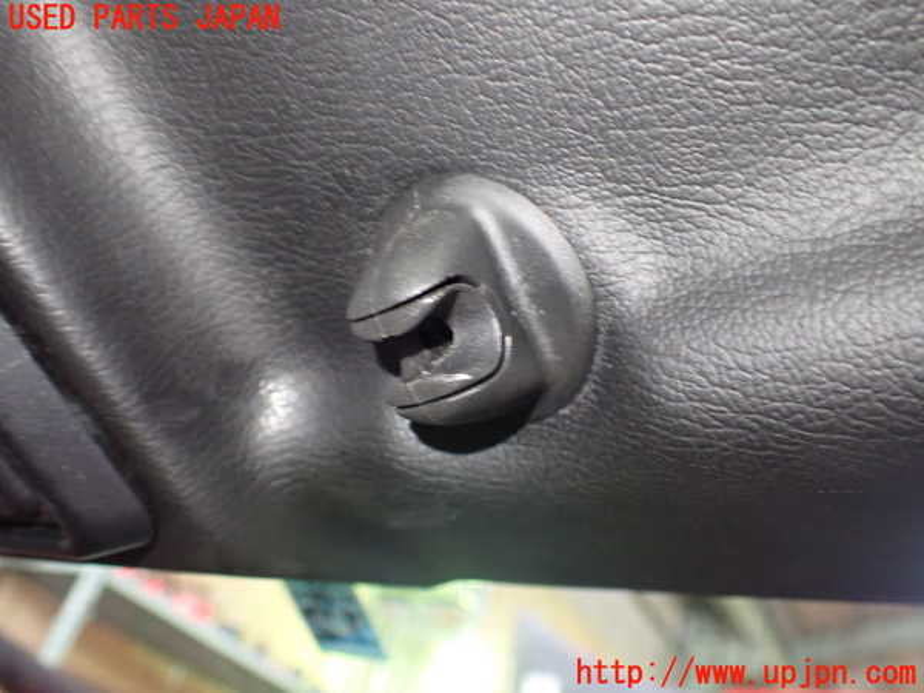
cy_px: 346
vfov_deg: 46.8
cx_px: 462
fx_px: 801
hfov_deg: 60.0
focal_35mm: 30
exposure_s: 1/40
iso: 800
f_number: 2.3
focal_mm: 5.4
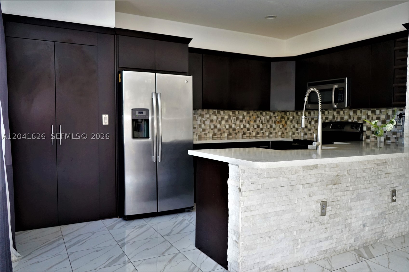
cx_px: 204
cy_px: 136
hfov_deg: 65.5
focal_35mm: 28
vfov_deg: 46.4
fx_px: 318
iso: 2500
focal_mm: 28
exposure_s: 1/160
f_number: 3.5
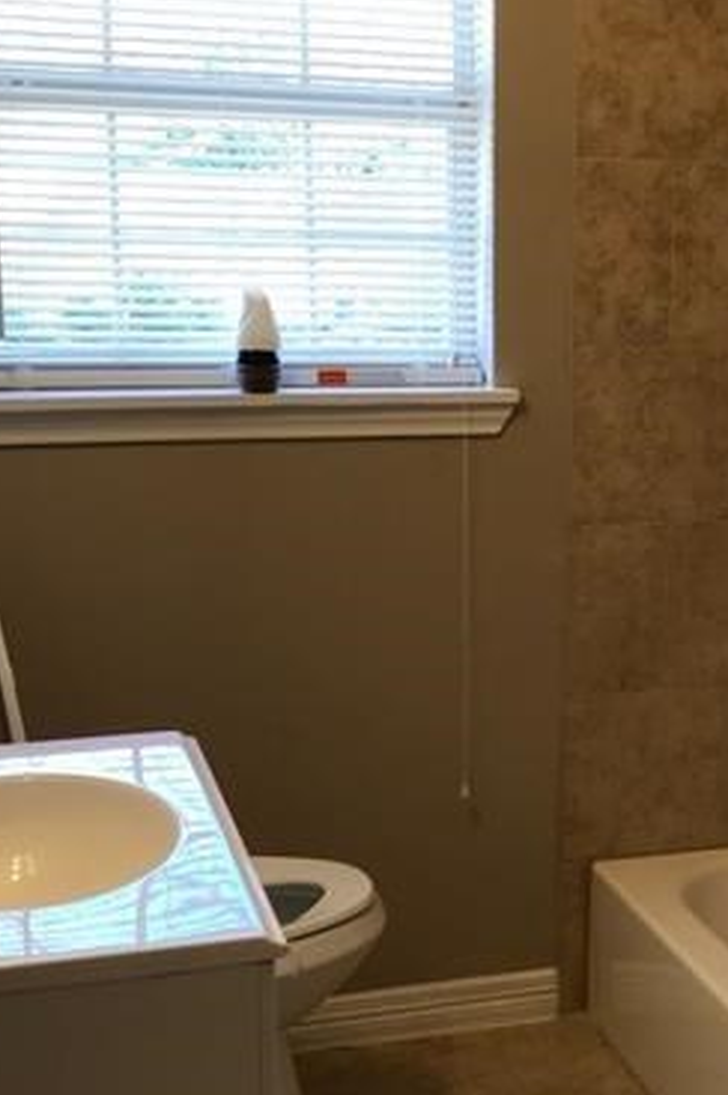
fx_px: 1854
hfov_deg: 21.7
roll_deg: -1.3
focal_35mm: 61
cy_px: 597
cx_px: 668
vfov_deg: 32.9
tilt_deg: -10.9
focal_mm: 3.99
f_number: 1.8
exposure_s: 1/60
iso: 25
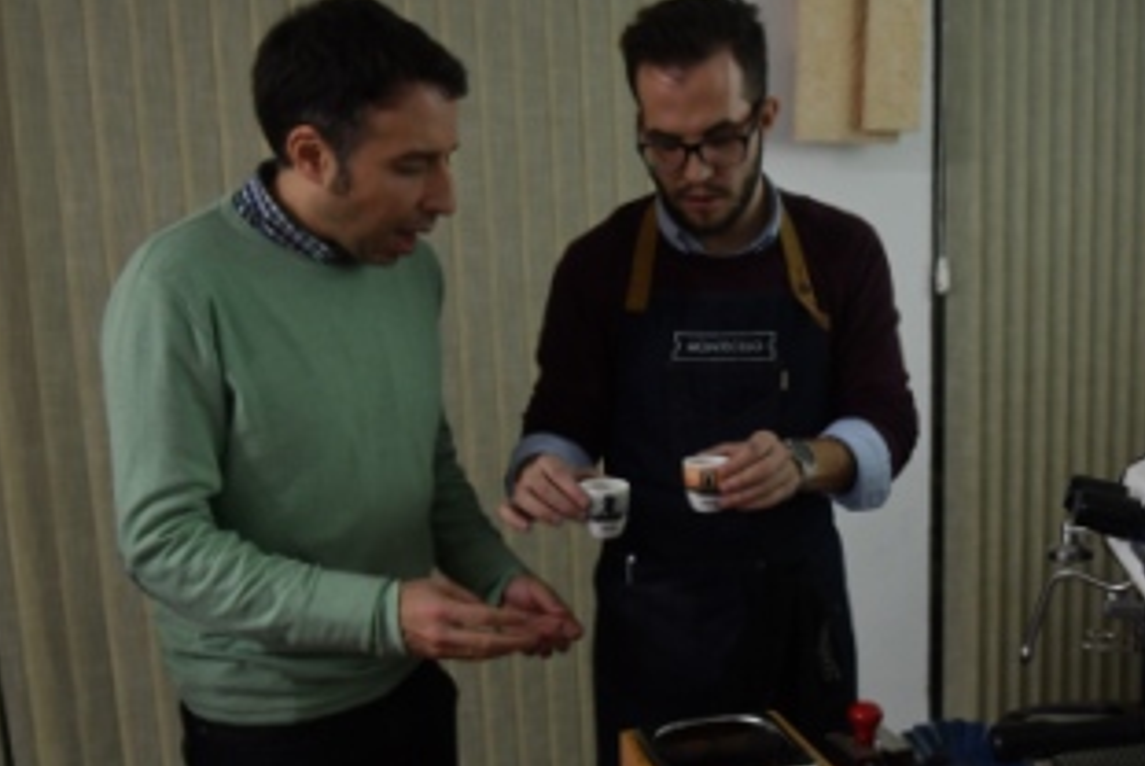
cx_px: 707
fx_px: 1169
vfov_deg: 36.1
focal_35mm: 37
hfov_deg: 51.7
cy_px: 470
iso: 800
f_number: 2.8
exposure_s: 1/60
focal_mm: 17
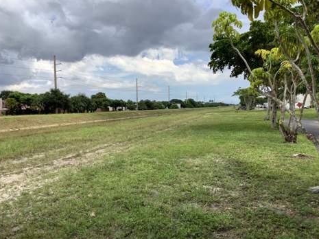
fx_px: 295
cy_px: 122
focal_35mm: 32
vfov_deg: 44.1
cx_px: 158
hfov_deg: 56.9
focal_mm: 3.3
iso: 25
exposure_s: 1/1101
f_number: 2.4
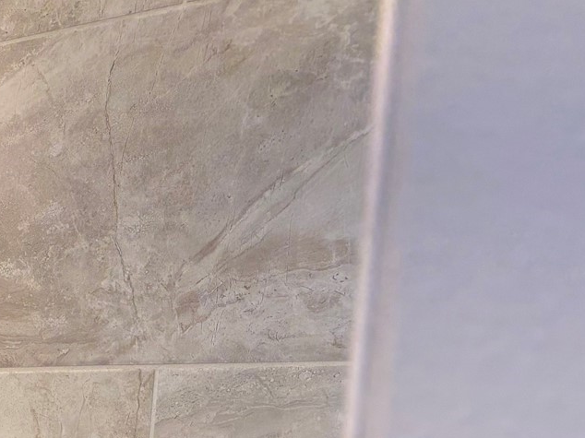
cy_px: 648
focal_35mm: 84
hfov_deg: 20.2
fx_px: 1419
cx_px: -276
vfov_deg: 16.1
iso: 125
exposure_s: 1/120
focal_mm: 5.96
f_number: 1.6
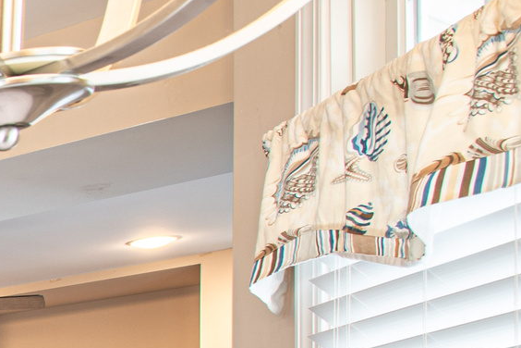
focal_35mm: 86
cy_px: 568
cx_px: -1070
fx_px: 1245
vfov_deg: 14.5
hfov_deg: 11.3
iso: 64
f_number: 9
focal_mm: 14
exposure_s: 2
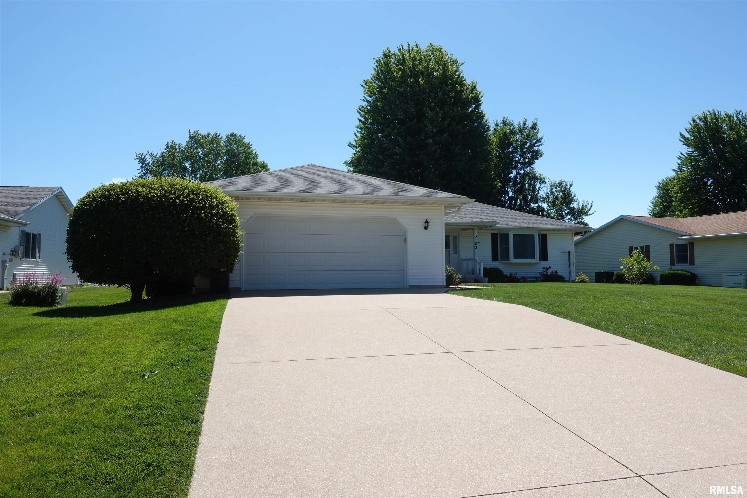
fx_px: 498
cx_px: 374
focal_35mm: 24
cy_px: 249
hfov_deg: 73.7
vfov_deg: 53.1
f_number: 5.6
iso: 125
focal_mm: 8.8
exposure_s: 1/500
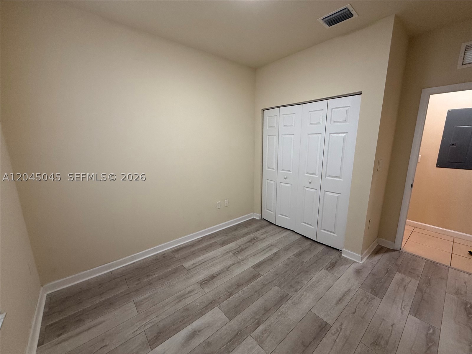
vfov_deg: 85.7
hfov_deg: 102.1
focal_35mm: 14
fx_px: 191
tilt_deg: -10.7
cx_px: 236
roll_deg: +0.2
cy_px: 177
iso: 320
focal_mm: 2.22
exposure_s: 1/120
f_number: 2.2
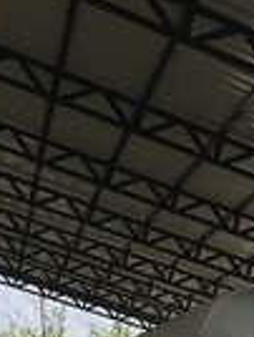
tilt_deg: -5.0
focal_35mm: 107
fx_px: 1044
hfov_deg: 12.8
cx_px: 438
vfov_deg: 16.4
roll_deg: -3.5
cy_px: 536
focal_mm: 4.15
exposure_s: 1/1972
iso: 25
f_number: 2.2
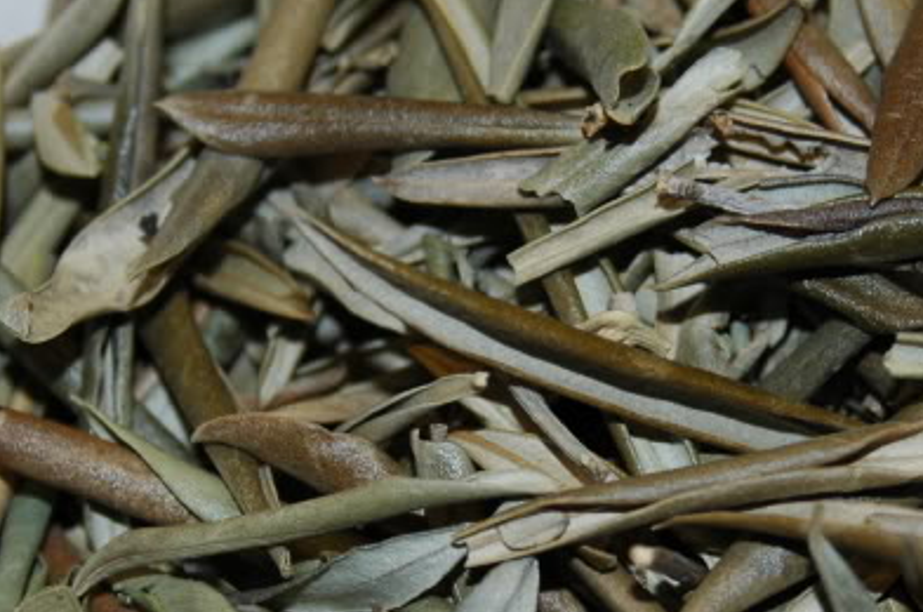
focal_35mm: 159
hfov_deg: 12.9
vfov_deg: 8.6
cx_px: 597
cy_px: 352
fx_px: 4070
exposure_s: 1/125
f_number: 5.6
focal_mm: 52
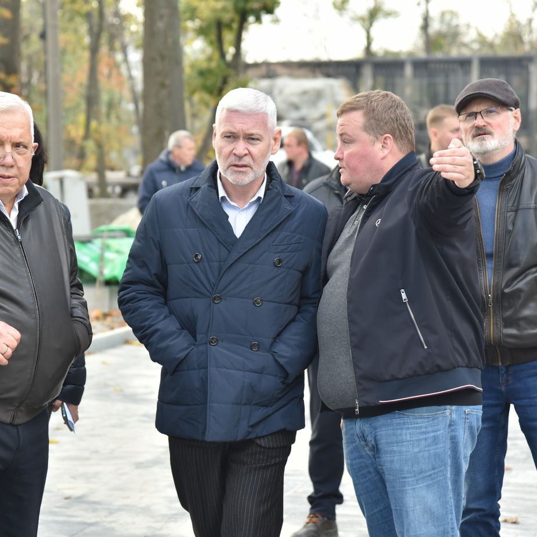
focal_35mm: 118
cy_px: 269
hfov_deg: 14.8
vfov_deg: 14.8
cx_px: 253
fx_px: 2071
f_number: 4.5
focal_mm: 92
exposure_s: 1/400
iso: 800
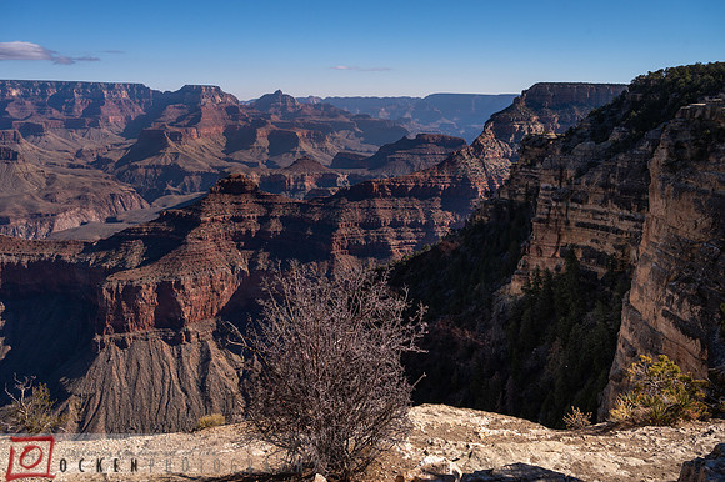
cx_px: 362
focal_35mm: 30
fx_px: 611
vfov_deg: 43.1
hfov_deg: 61.3
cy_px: 241
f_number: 8
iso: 400
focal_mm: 29.5
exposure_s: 1/1000
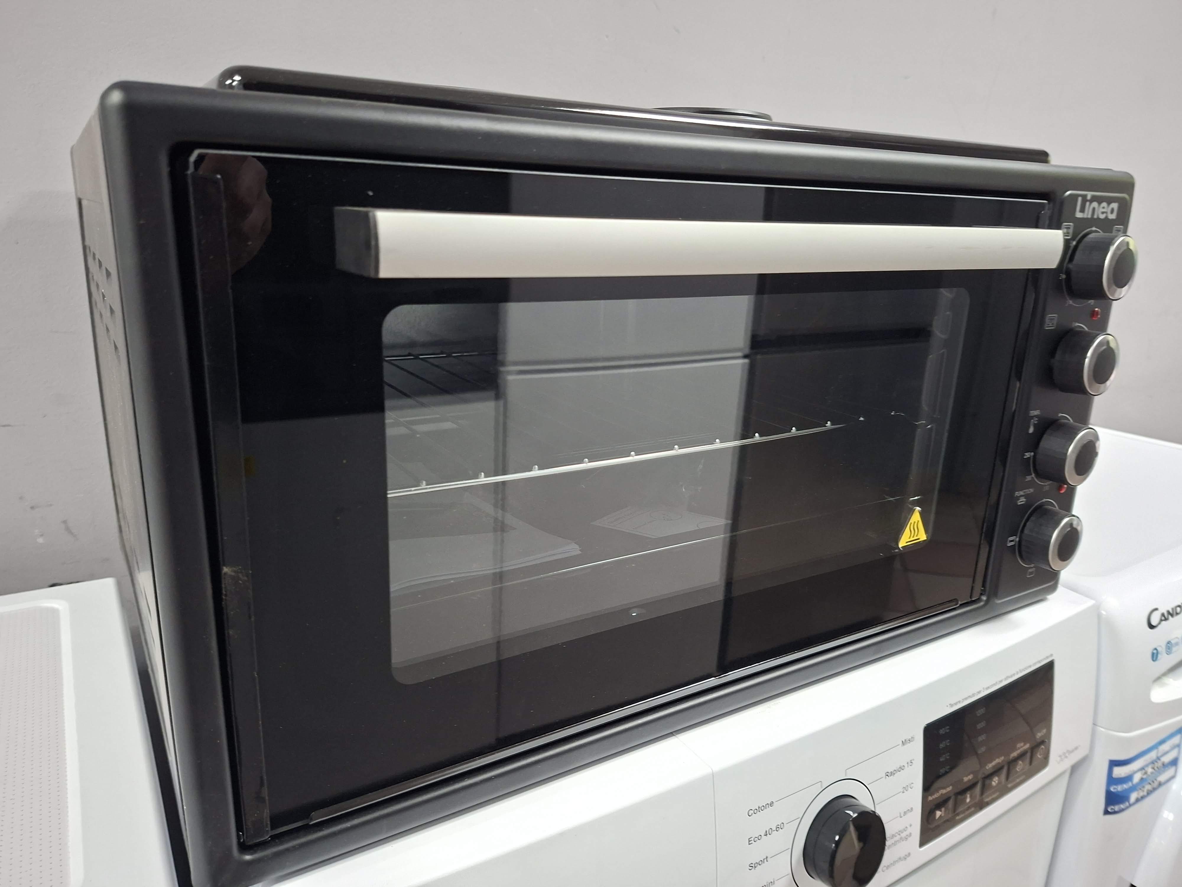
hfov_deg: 73.9
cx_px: 591
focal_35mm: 23
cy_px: 444
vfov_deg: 58.9
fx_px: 785
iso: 400
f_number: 1.8
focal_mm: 5.54
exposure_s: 1/33
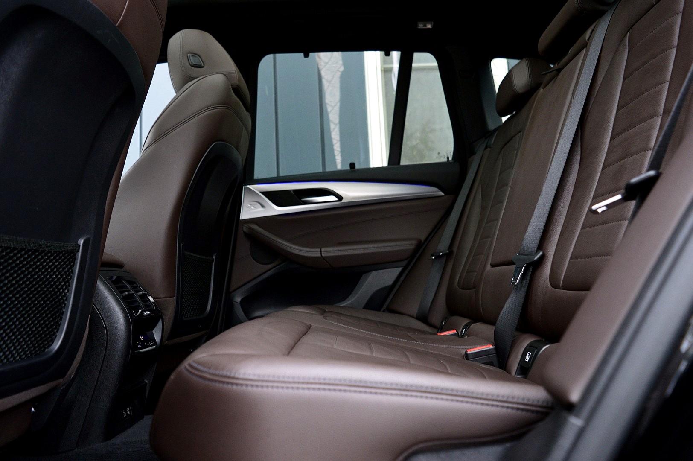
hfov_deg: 67.4
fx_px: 519
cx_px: 346
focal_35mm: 27
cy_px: 230
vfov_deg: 47.9
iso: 800
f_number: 3.5
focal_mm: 18
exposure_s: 1/50
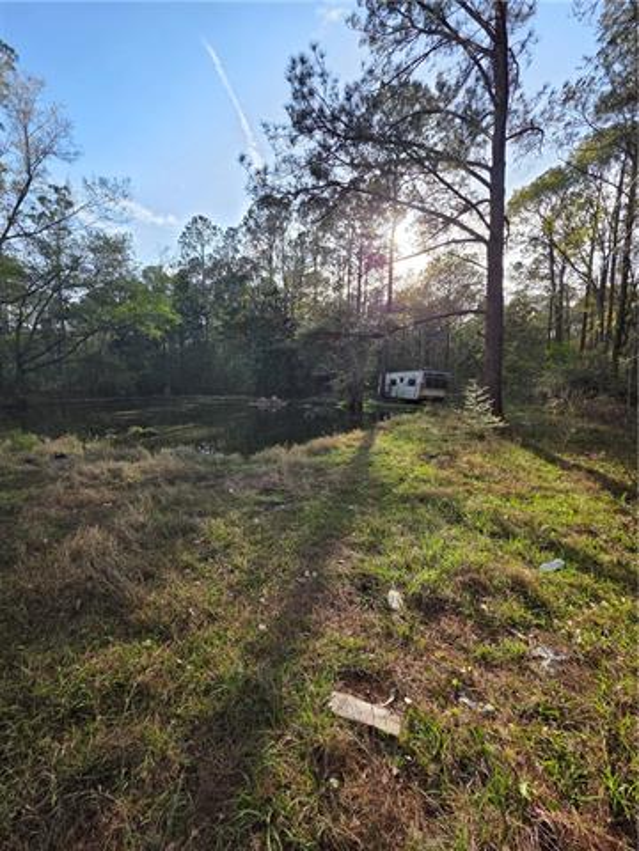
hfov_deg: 89.9
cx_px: 320
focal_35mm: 13
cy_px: 426
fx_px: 320
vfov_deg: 106.2
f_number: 1.9
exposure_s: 1/1248
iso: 40
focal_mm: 2.2
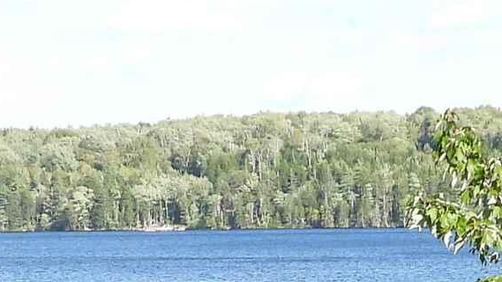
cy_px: 692
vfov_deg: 5.7
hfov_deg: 10.5
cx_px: 249
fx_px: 2742
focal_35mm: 206
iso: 100
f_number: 3.2
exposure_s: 1/640
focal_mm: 6.3
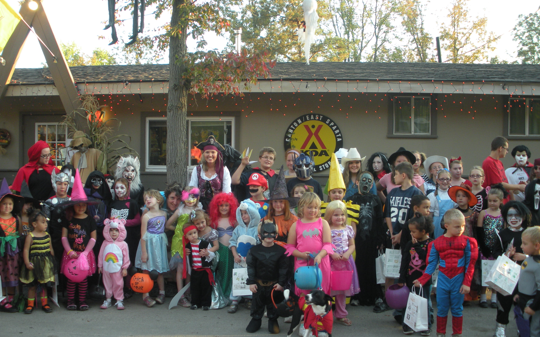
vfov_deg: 33.6
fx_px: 559
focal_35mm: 38
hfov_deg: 51.5
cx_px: 267
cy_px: 151
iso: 142
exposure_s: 1/61.2
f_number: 3.5
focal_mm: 6.3
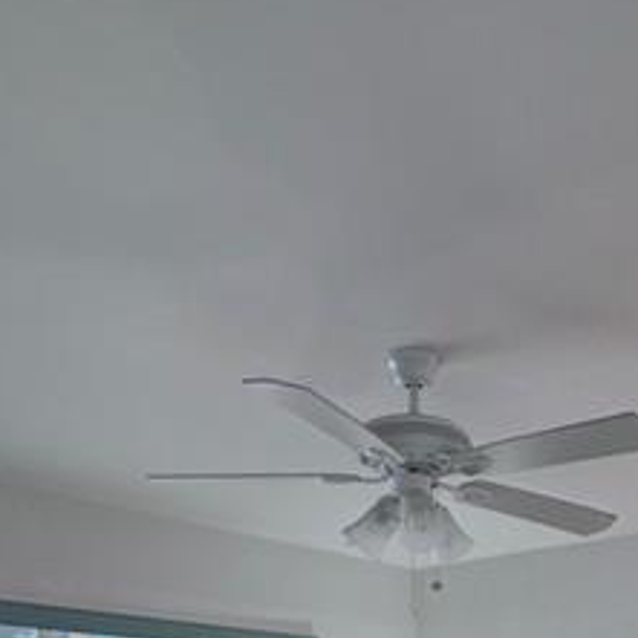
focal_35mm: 43
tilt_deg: -4.2
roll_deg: -0.4
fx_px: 897
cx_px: 497
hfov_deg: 37.9
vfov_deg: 31.2
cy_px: 811
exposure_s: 1/120
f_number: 2.2
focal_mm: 2.22
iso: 160
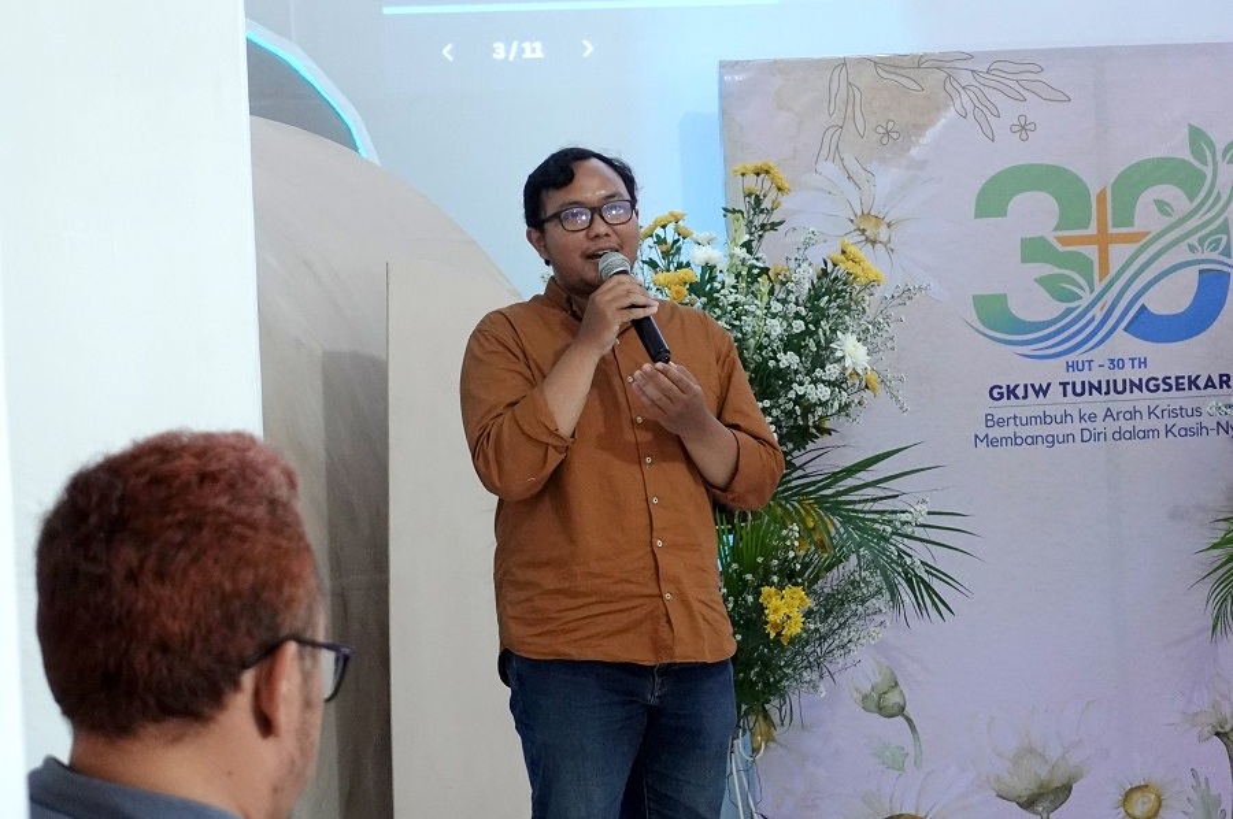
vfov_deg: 19.4
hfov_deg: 28.9
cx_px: 616
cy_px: 410
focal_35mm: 70
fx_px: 2395
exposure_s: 1/80
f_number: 2.8
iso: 1250
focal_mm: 25.7
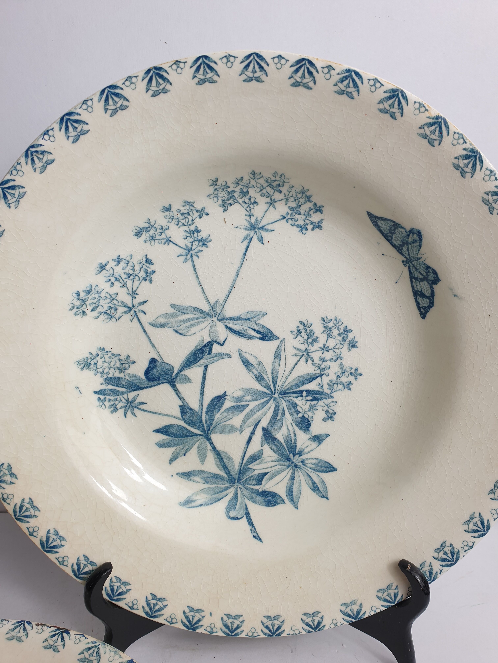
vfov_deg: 67.3
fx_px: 499
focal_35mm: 26
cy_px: 332
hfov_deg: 53.1
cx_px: 249
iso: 50
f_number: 2.4
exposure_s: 1/149
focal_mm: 4.3
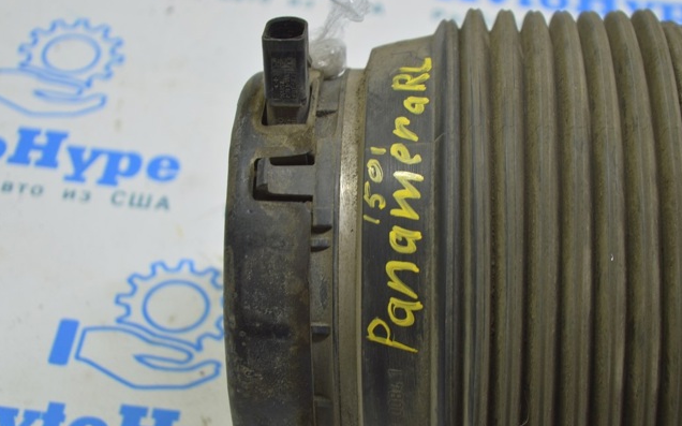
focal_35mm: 85
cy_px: 225
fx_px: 1570
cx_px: 341
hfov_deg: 24.5
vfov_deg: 15.4
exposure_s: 1/20
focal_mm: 55
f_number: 5.6
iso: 400
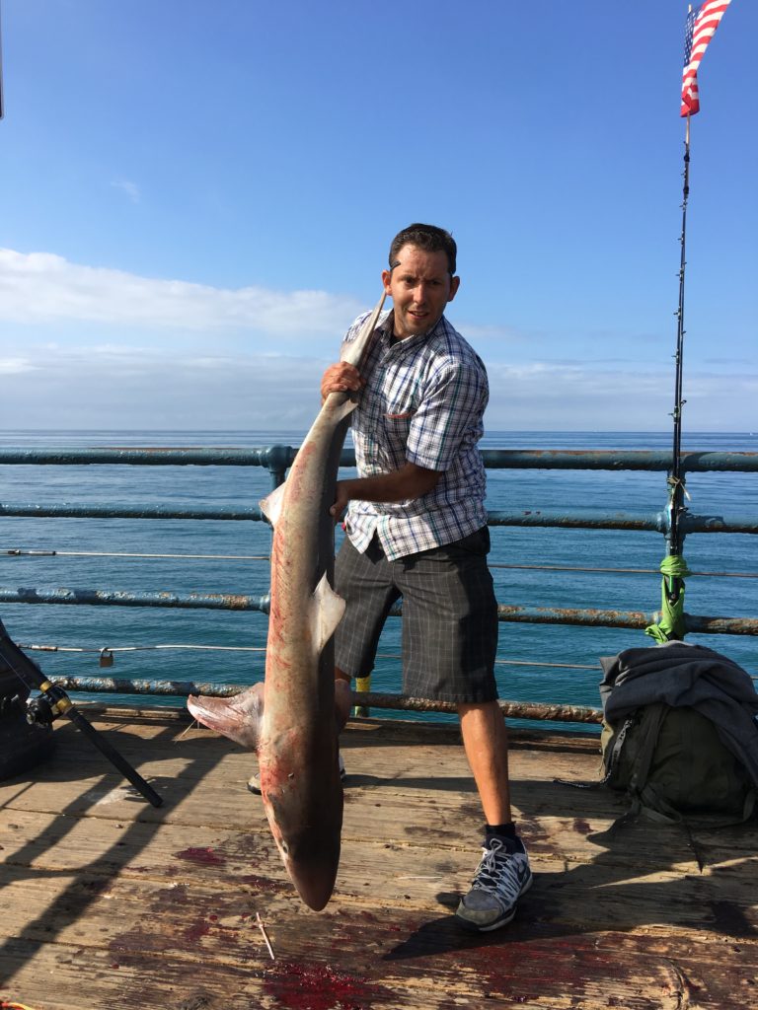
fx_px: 847
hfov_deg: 48.2
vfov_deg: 61.7
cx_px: 379
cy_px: 505
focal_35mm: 29
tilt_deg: -1.3
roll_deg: -0.4
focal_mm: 4.15
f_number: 2.2
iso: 25
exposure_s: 1/1241
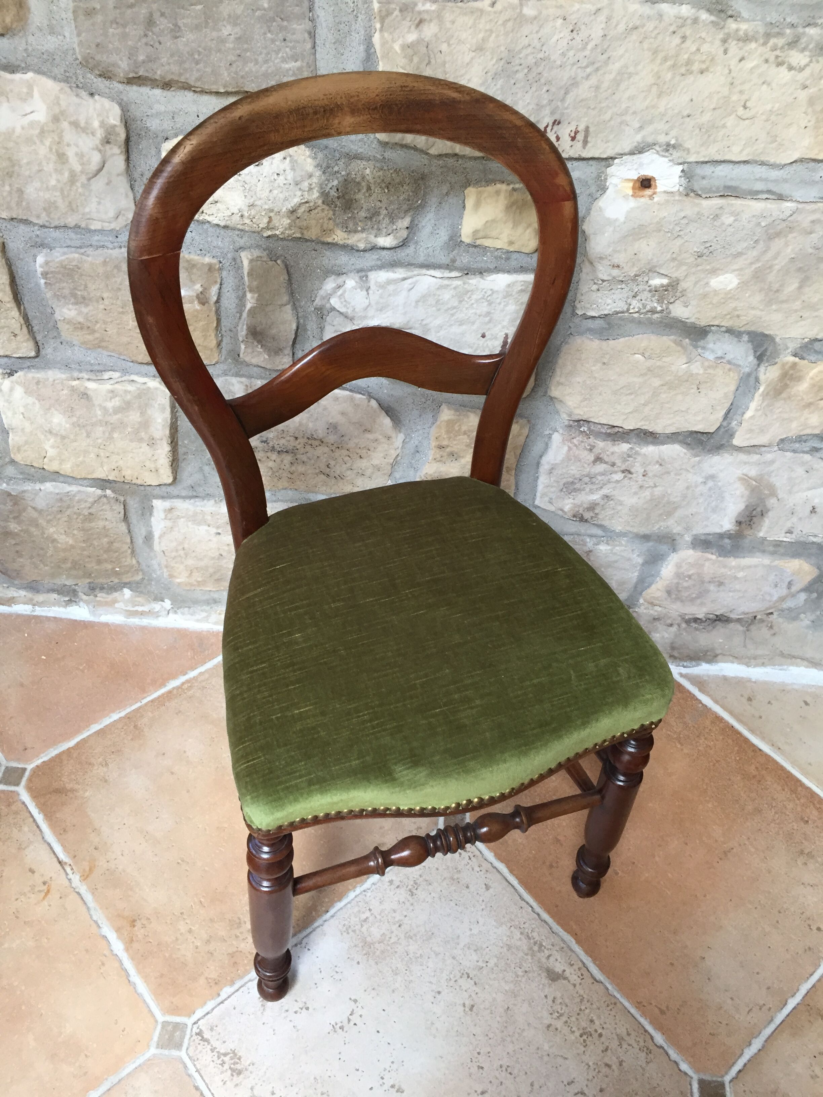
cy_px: 548
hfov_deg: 48.2
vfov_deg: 61.7
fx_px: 919
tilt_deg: -45.9
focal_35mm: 29
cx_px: 412
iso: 64
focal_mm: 4.15
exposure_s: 1/33
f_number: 2.2
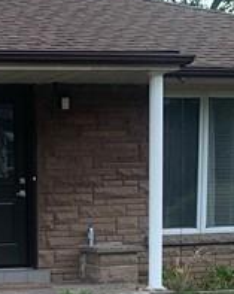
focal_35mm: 132
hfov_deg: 11.5
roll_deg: +1.4
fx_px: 1145
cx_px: -21
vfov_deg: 13.4
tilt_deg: -12.5
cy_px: 503
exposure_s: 1/322
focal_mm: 4.25
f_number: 1.8
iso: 25
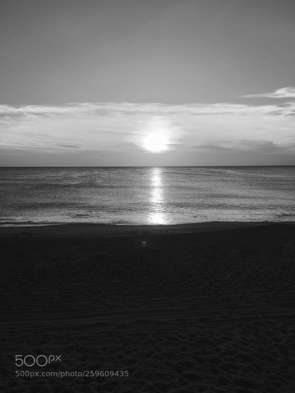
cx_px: 148
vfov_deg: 61.7
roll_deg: -0.1
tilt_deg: -5.6
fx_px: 330
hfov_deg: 48.2
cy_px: 196
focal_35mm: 29
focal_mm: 4.15
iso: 25
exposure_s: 1/1131
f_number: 2.2
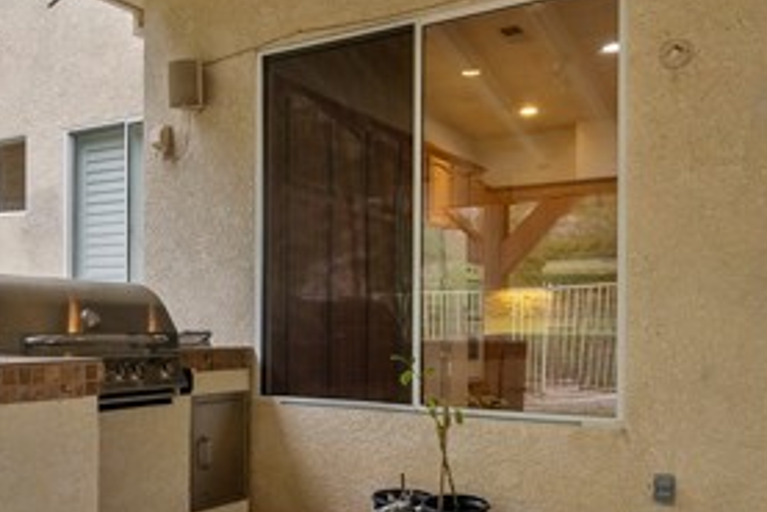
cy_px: 289
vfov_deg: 35.9
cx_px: 302
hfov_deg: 51.5
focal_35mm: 37
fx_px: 789
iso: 250
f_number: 11
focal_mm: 16
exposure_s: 1/25
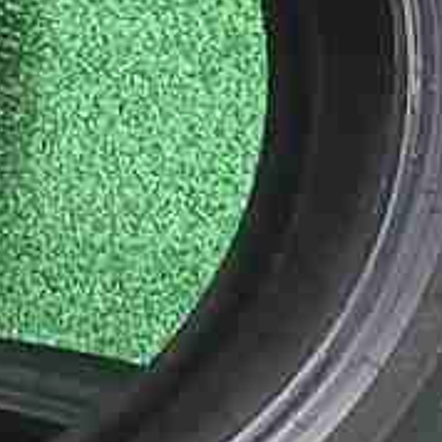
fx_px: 2687
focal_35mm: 186
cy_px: 263
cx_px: -695
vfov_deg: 9.4
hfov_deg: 8.4
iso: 376
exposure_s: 1/50
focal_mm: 5.4
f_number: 1.8
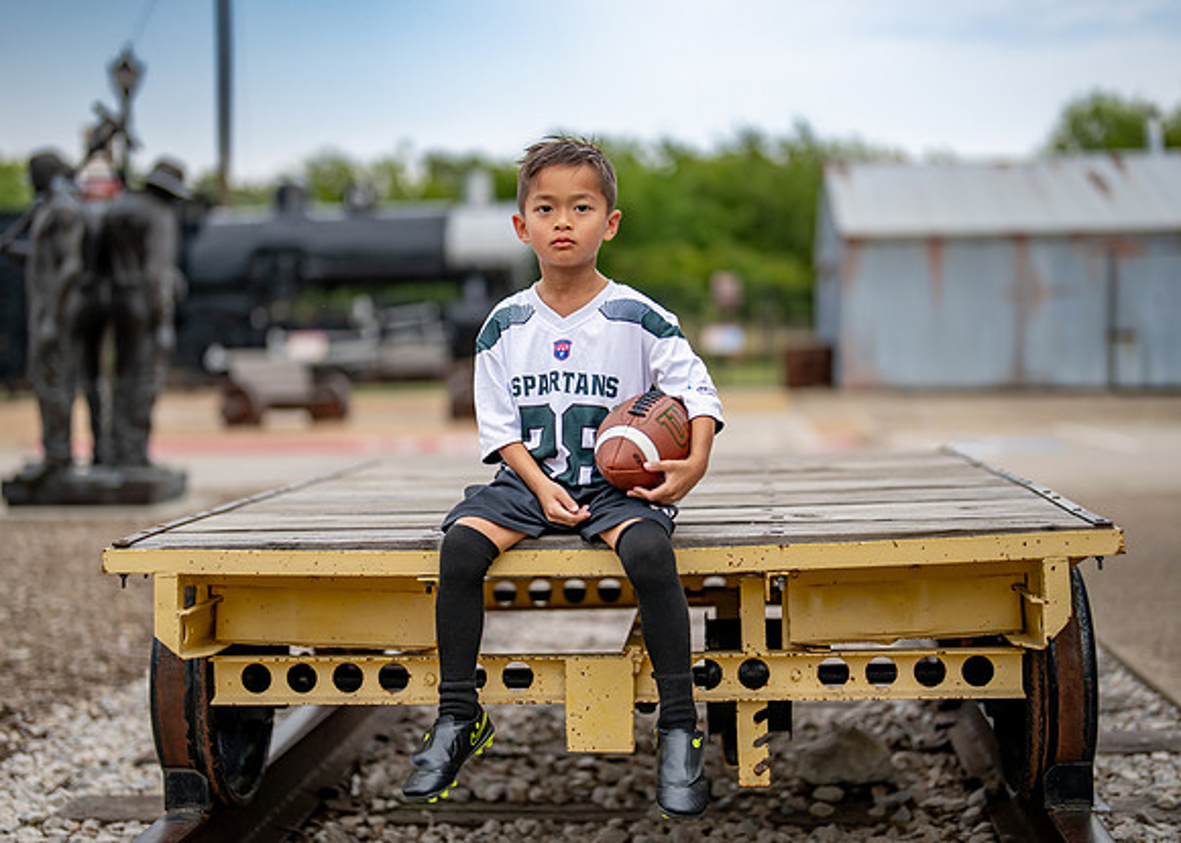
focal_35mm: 56
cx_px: 572
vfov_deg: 25.2
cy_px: 419
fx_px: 1886
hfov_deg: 34.8
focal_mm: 50
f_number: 1.2
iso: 250
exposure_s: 1/2000
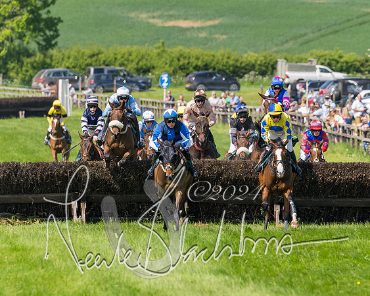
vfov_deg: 2.9
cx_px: 229
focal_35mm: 532
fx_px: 5829
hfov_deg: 3.6
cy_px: 112
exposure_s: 1/3200
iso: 400
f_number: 4
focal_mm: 200
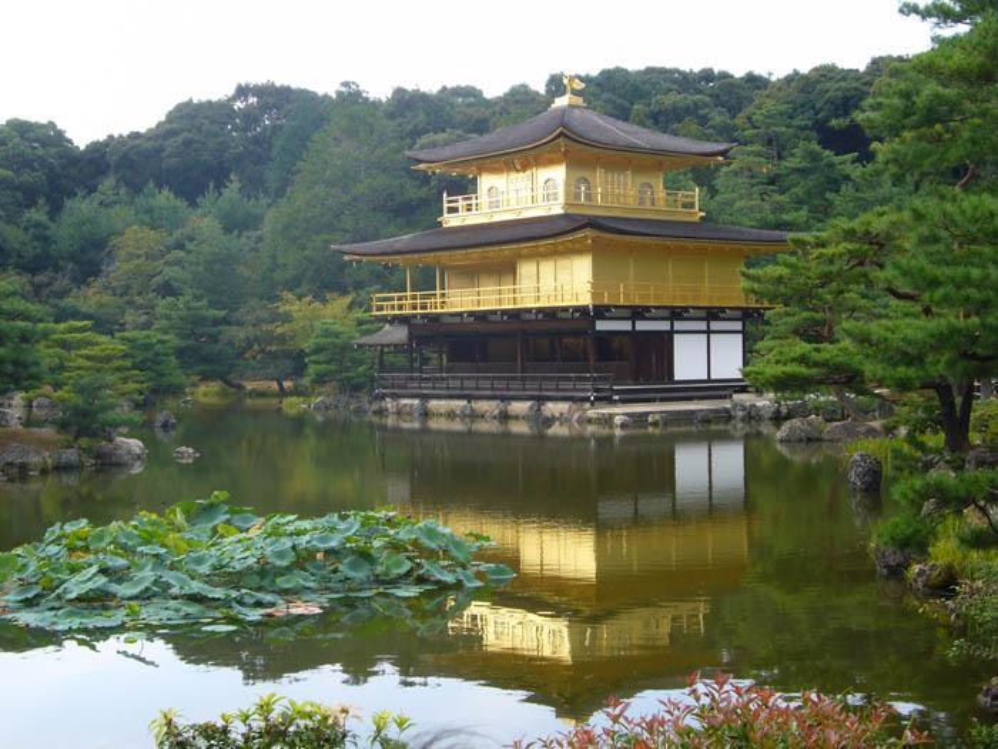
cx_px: 499
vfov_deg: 27.0
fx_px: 1557
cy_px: 374
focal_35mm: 54
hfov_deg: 35.5
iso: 80
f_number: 3.8
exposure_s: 1/160
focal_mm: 8.8
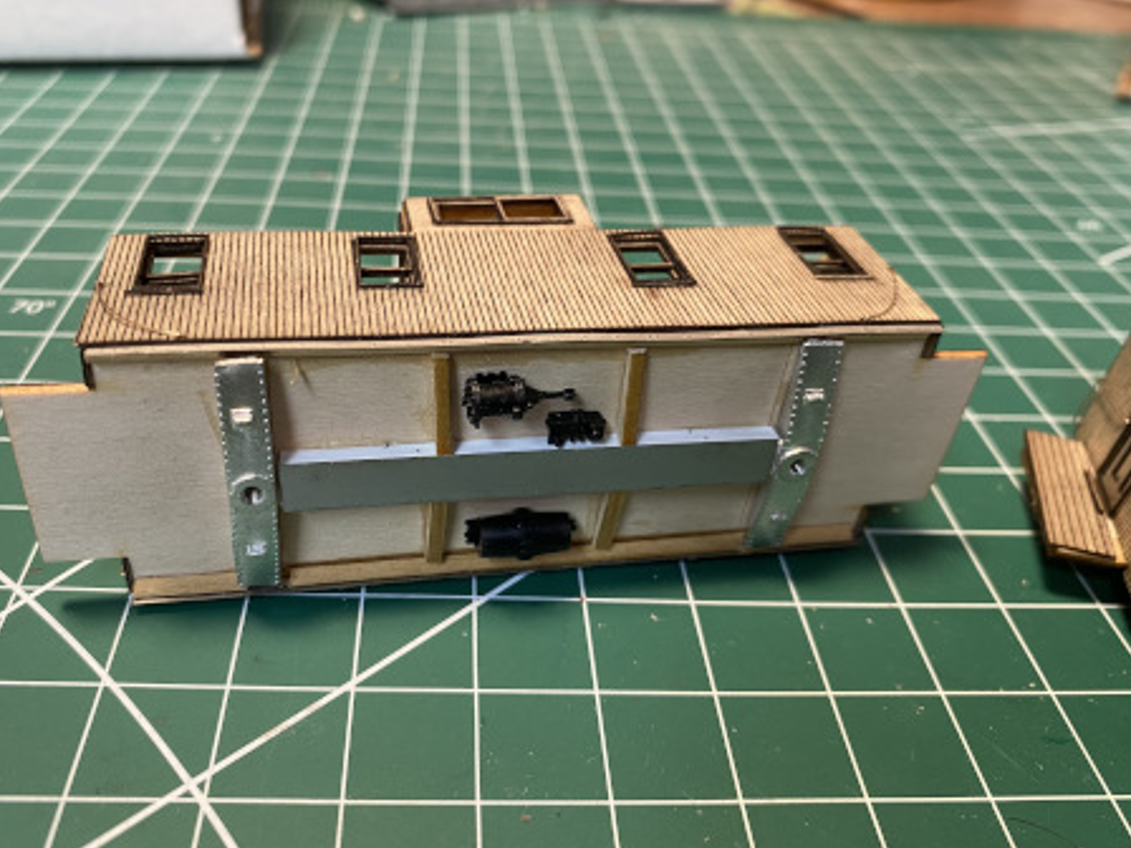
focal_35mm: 29
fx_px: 948
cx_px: 525
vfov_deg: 48.2
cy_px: 410
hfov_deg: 61.6
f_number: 1.8
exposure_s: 1/60
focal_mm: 4.25
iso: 125
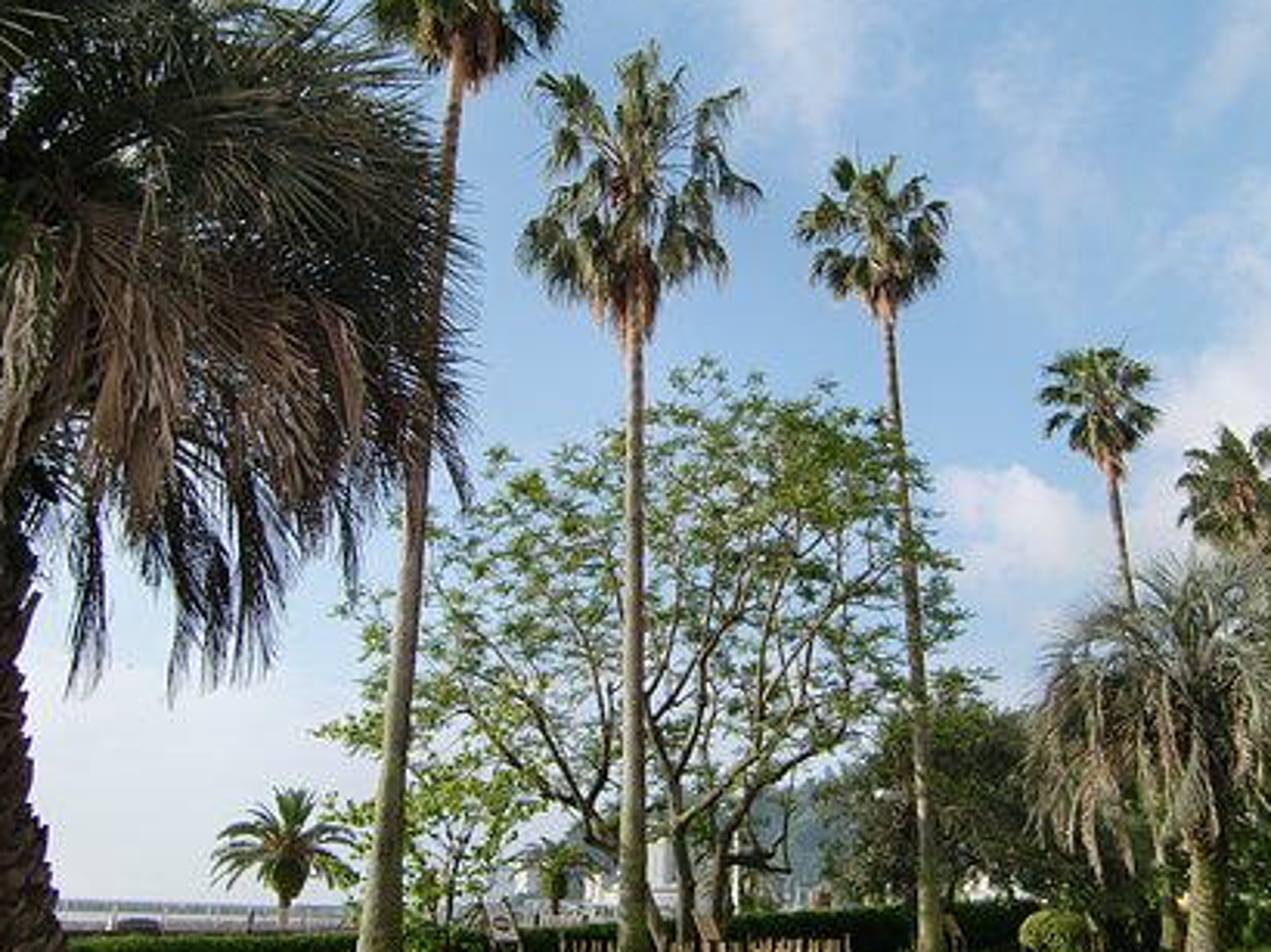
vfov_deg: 40.6
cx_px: 710
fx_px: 1284
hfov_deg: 52.5
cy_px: 450
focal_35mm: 35
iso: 64
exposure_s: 1/160
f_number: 7
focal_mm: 4.9
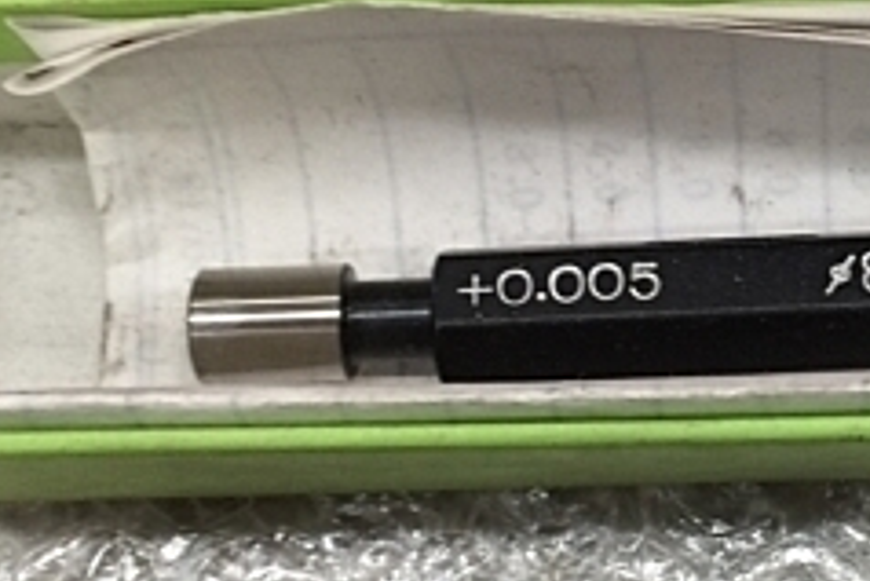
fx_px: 1959
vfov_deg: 16.9
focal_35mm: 81
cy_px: 227
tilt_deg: -72.9
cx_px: 790
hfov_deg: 24.3
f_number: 2.2
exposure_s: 1/30
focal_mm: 4.15
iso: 80
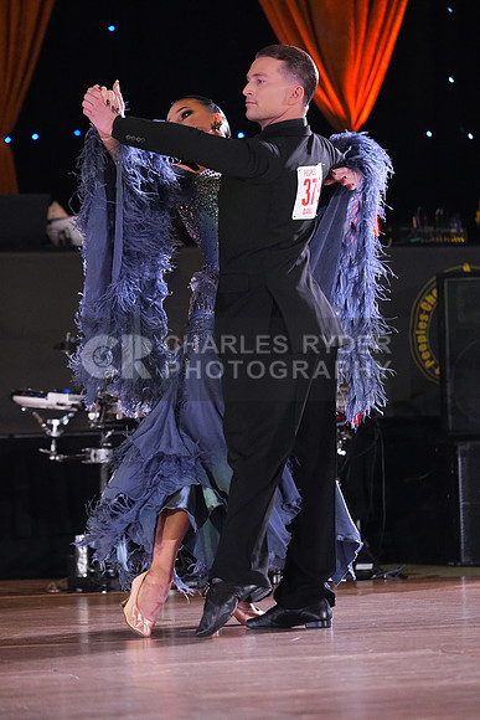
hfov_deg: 7.9
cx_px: 240
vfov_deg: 11.8
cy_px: 360
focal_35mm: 174
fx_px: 3478
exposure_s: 1/400
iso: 8000
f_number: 4.5
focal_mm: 174
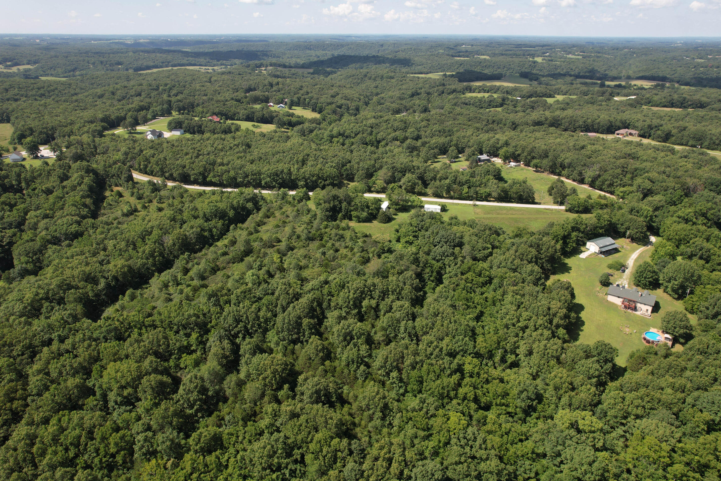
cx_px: 366
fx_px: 461
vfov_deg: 55.1
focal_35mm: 23
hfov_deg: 76.1
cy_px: 231
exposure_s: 1/320
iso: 100
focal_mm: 8.38
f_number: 2.8
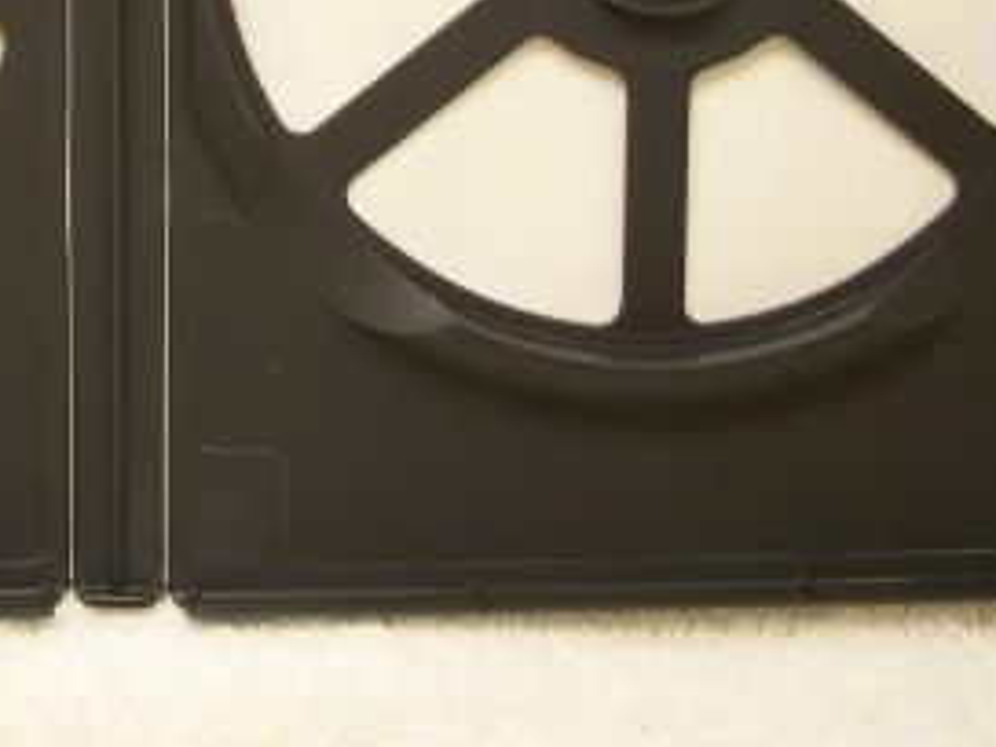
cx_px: 114
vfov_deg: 16.9
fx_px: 2446
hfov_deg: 22.5
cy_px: -59
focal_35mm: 85
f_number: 2.8
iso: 160
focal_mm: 7.8
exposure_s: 1/30
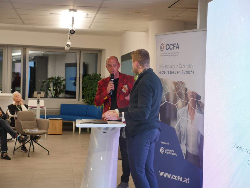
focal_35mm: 70
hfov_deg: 27.8
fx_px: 506
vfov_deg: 21.0
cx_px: 125
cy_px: 94
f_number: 3.5
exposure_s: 1/25
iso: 200
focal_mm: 35
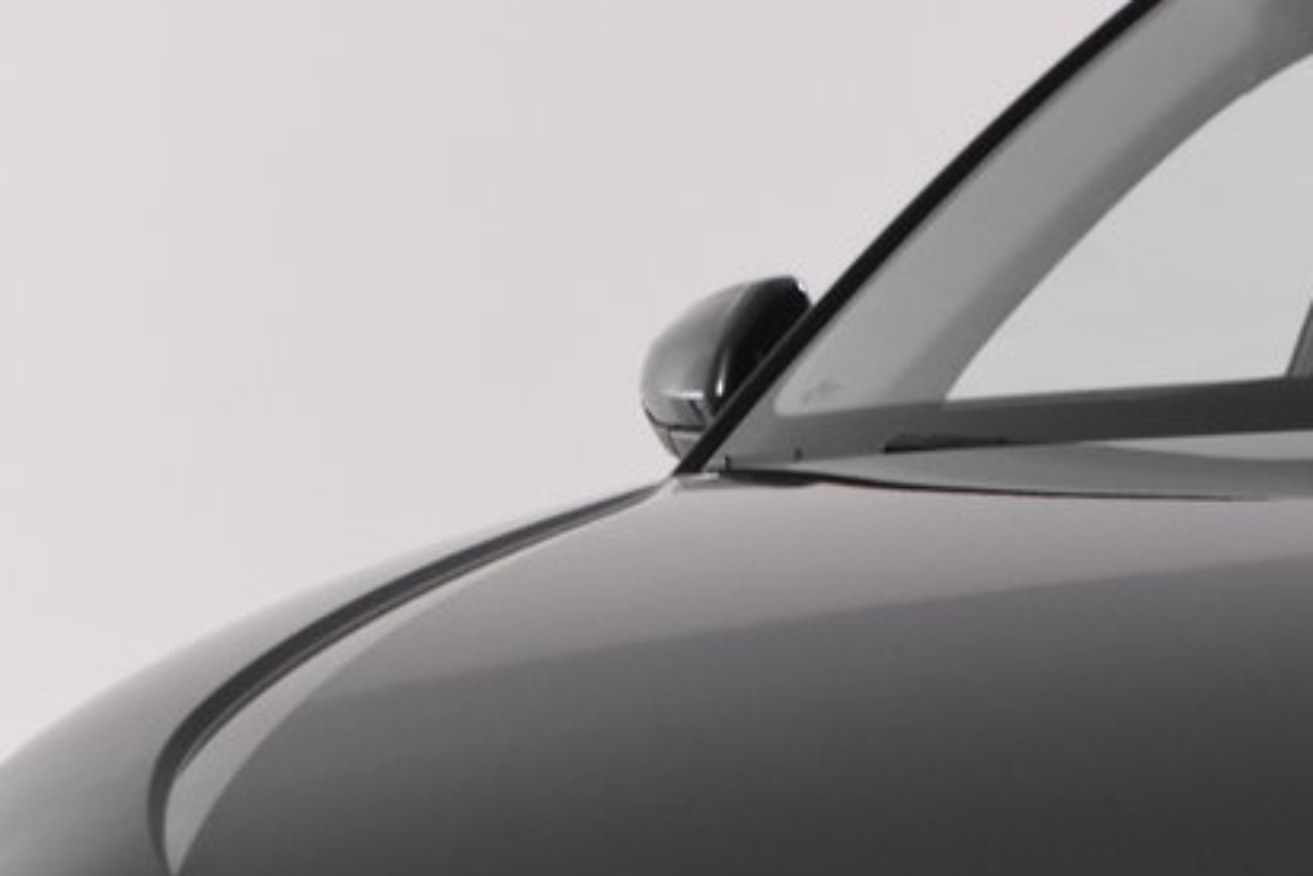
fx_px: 5799
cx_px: 1524
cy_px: 1137
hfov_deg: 12.6
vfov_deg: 8.5
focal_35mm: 159
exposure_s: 1/125
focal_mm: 34
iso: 1600
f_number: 5
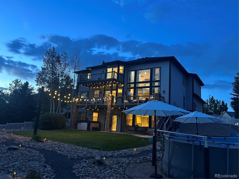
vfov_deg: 53.1
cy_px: 90
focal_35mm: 26
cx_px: 120
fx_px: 180
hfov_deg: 67.3
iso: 500
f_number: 1.5
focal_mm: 5.7
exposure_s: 1/40
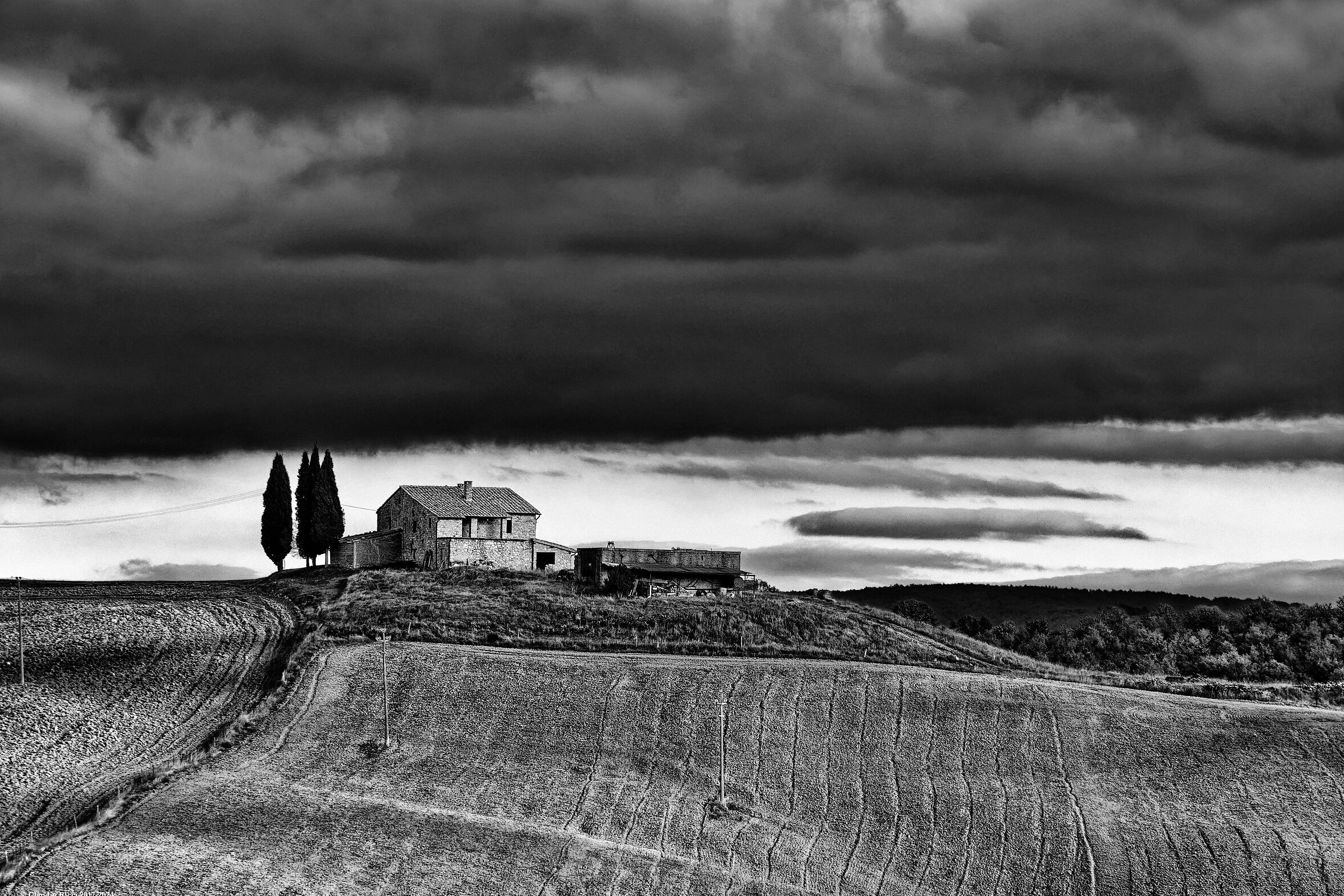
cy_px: 449
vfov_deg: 6.7
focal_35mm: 206
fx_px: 7672
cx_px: 669
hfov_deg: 10.0
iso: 3200
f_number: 5.6
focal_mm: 135
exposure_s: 1/1250
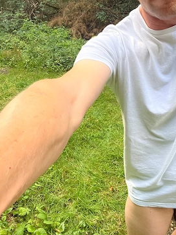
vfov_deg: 55.3
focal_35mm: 33
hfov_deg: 42.9
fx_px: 224
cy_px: 114
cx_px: 82
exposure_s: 1/121
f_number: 2.2
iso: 50
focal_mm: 2.71
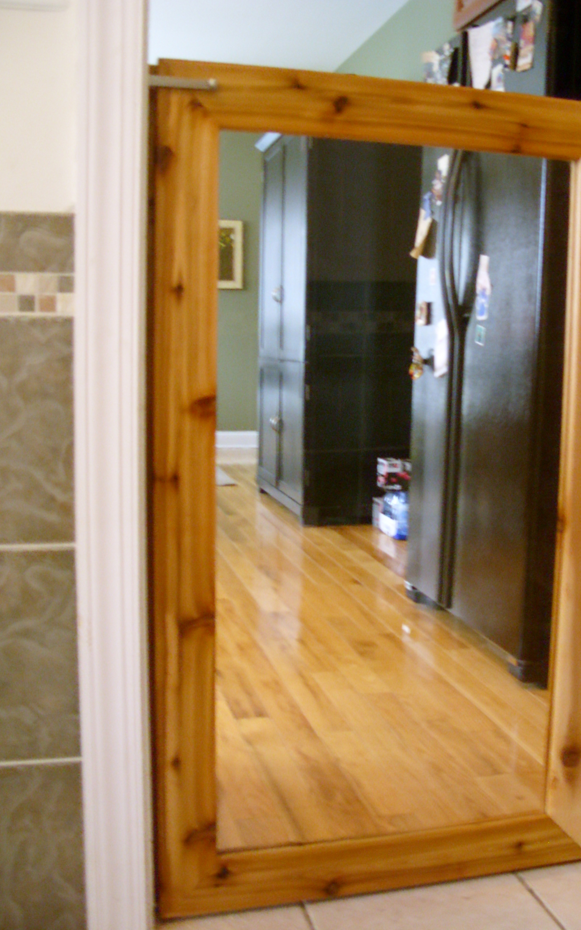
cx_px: 351
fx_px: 1039
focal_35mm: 41
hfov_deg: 31.2
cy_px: 463
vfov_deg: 48.2
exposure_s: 1/7
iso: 300
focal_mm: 6.3
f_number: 2.8
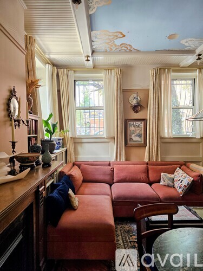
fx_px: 180
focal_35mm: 23
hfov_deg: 58.9
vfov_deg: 73.9
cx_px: 102
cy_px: 136
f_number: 1.7
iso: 250
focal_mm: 6.3
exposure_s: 1/120
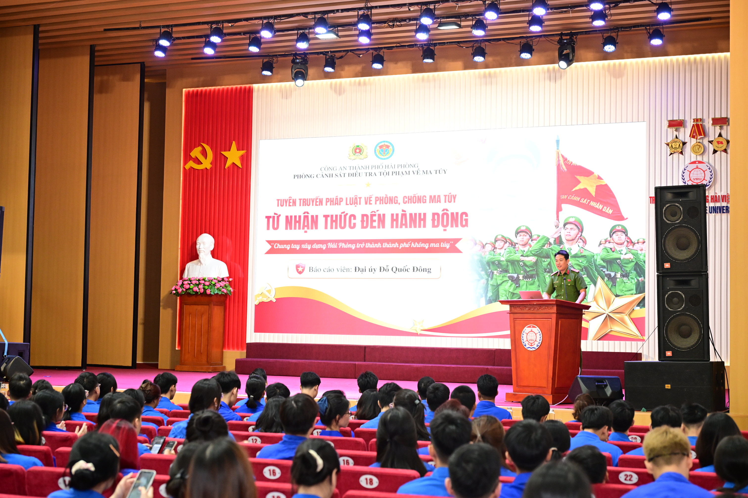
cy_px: 249
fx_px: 1163
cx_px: 374
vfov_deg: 24.2
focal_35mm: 56
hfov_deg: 35.6
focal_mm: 56
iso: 2500
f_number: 4
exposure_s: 1/160
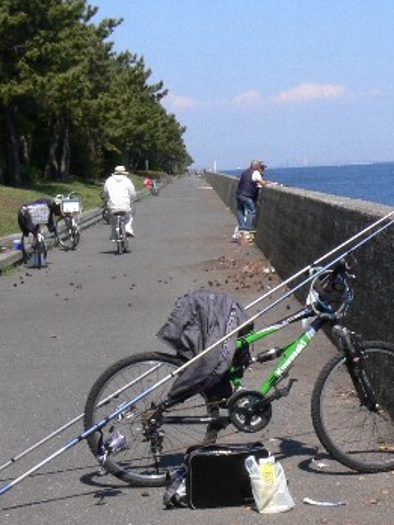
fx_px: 1396
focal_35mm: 92
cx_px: 332
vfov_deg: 21.3
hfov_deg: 15.9
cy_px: 284
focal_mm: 8.5
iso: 100
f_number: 11
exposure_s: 1/125
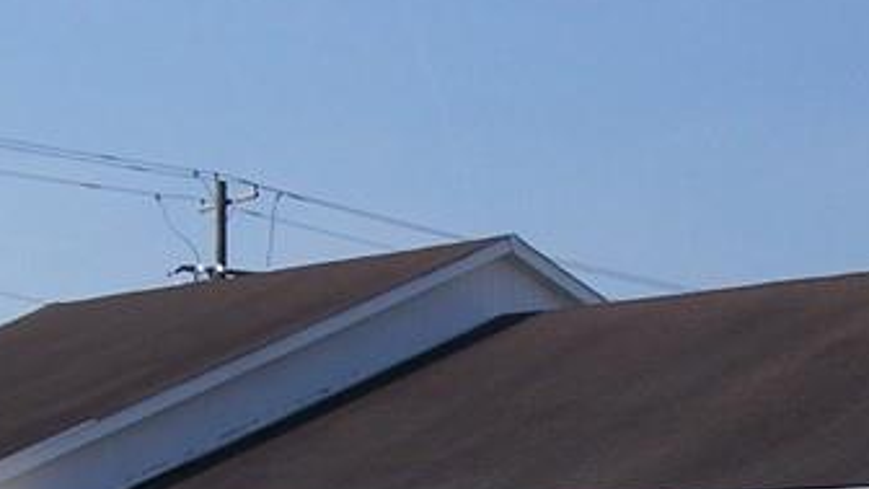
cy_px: 561
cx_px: 349
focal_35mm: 126
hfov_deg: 17.0
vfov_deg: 9.5
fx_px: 2903
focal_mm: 6.3
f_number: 4
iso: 64
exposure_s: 1/800
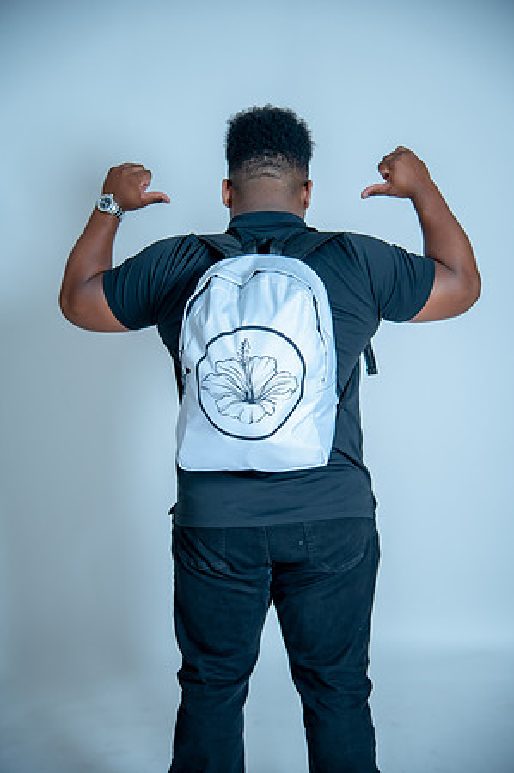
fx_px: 1331
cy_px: 386
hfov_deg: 21.9
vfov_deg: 32.4
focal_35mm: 62
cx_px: 257
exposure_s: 1/125
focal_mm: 62
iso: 320
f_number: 4
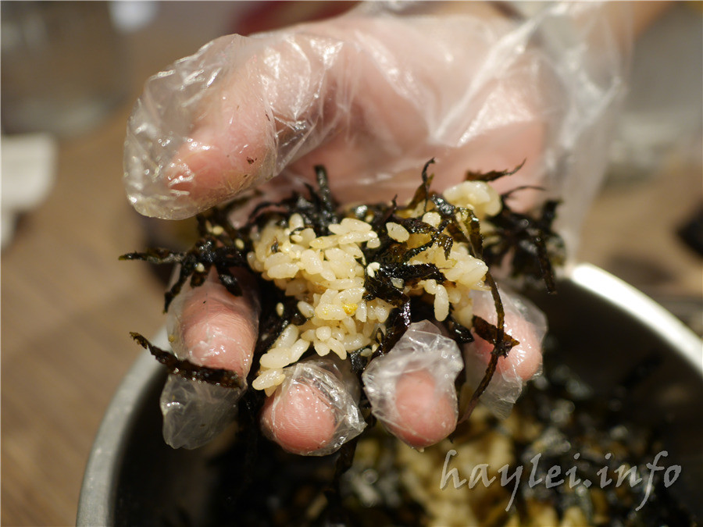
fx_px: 609
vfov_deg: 46.8
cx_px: 352
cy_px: 264
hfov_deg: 60.0
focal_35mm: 30
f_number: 1.8
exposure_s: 1/100
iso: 200
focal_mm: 15
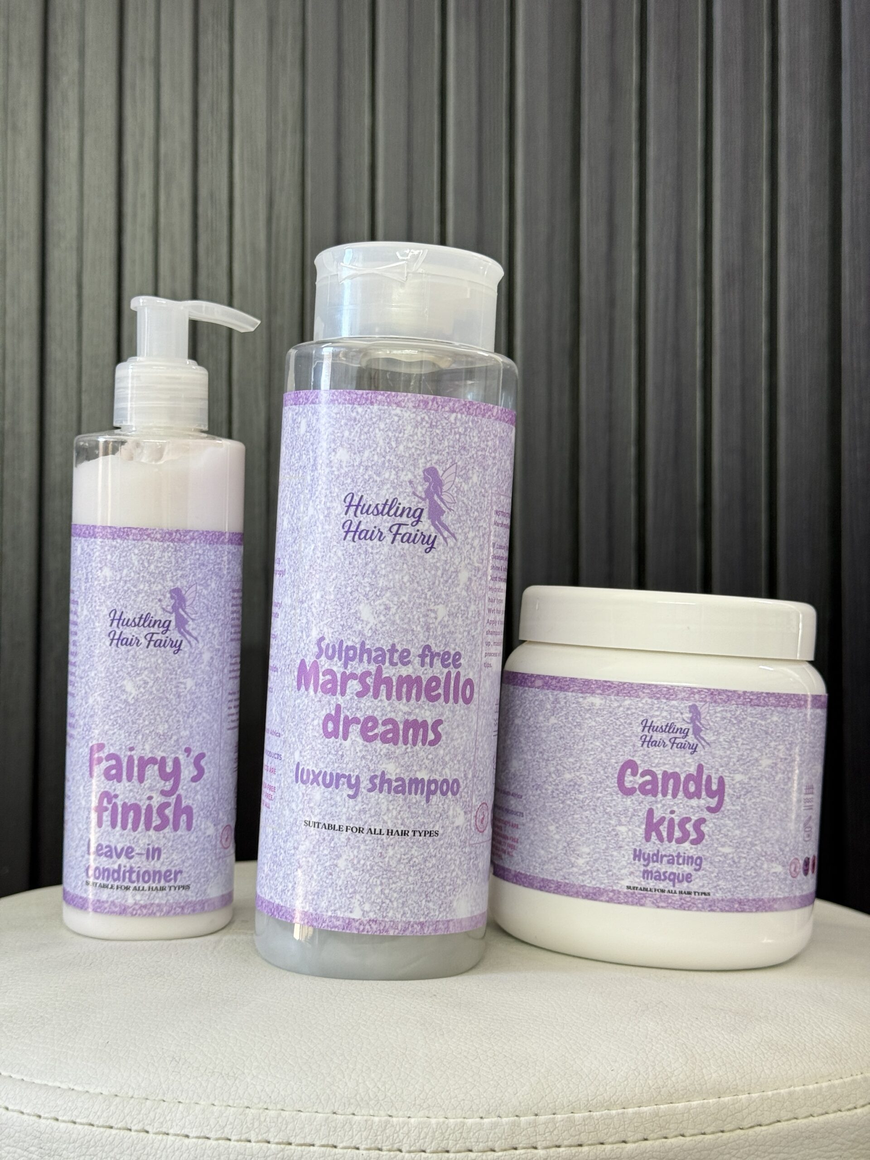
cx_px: 435
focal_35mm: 48
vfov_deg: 39.7
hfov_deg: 30.3
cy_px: 580
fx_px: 1609
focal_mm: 6.76
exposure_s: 1/50
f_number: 1.78
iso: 100
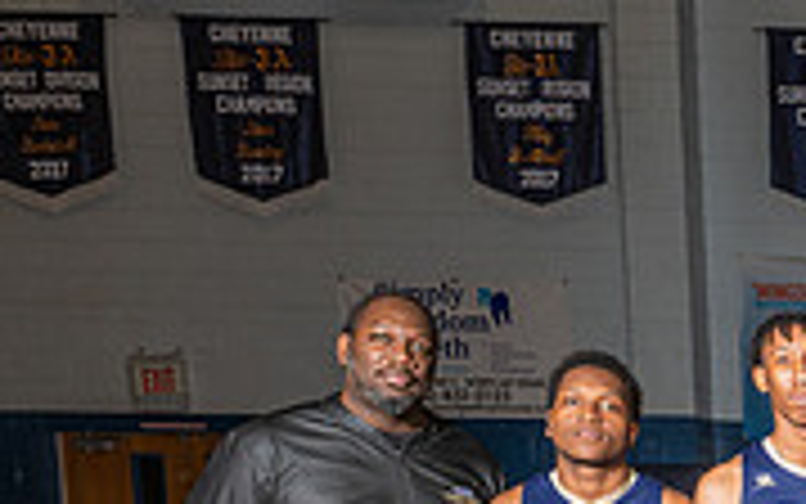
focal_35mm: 83
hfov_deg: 20.2
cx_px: 1313
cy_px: 857
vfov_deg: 14.2
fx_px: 1824
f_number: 7.1
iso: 125
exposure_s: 1/125
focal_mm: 24
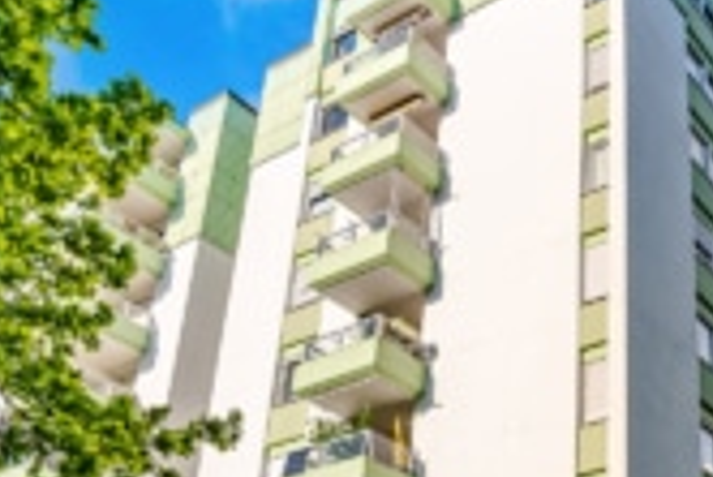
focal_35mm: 52
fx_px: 1031
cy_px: 456
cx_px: 606
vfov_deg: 25.0
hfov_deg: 36.4
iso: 50
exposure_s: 1/500
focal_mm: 12
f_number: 7.1
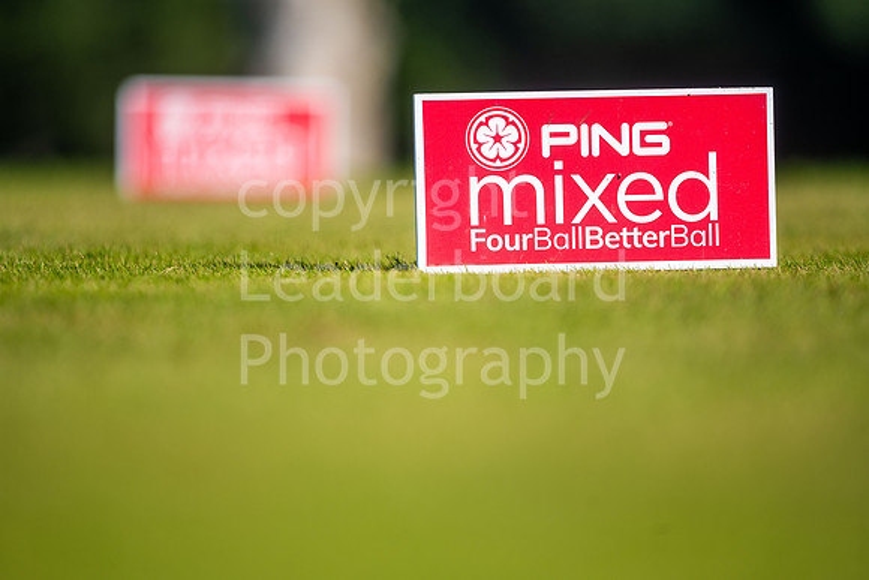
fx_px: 7243
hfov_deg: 6.9
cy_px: 290
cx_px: 434
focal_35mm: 300
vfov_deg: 4.6
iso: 250
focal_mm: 300
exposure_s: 1/1600
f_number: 4
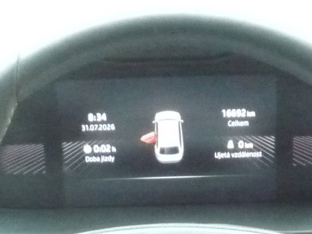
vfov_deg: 10.5
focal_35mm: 128
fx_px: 1154
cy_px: 487
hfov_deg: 15.4
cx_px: 199
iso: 800
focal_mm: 5.2
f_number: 3.3
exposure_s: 1/20
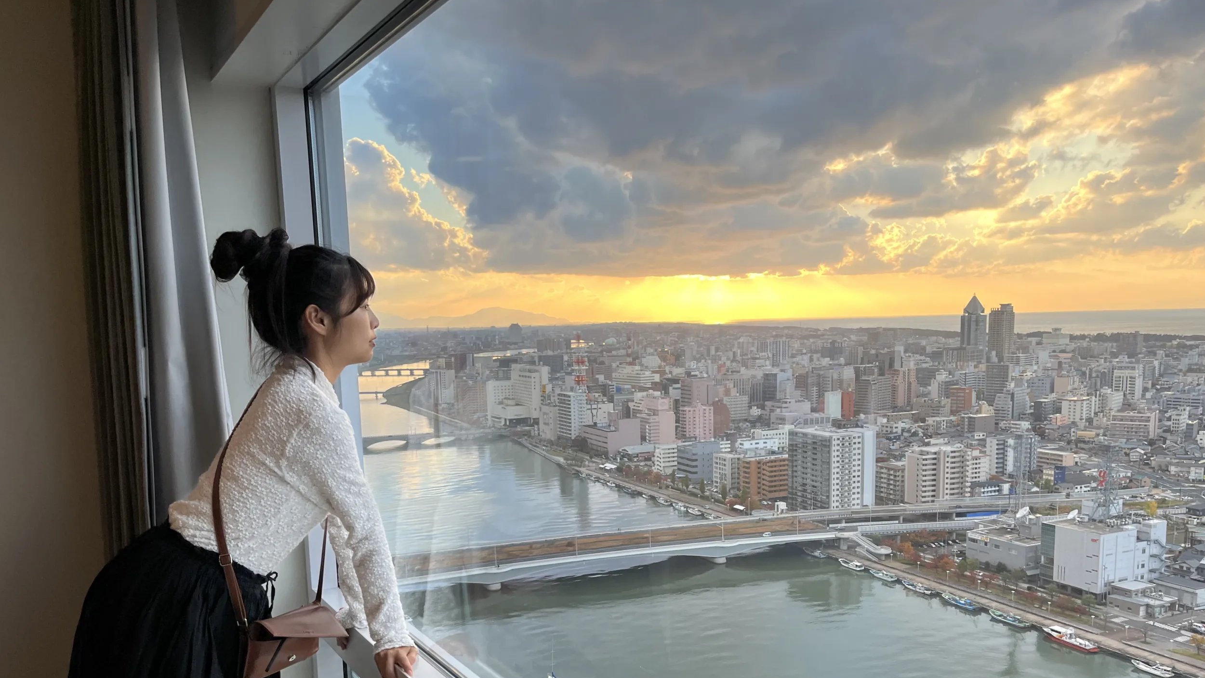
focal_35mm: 29
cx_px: 609
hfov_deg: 66.1
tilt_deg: -8.3
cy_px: 453
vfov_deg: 39.7
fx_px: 927
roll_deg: +1.5
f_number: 1.6
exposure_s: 1/269
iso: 50
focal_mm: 5.1
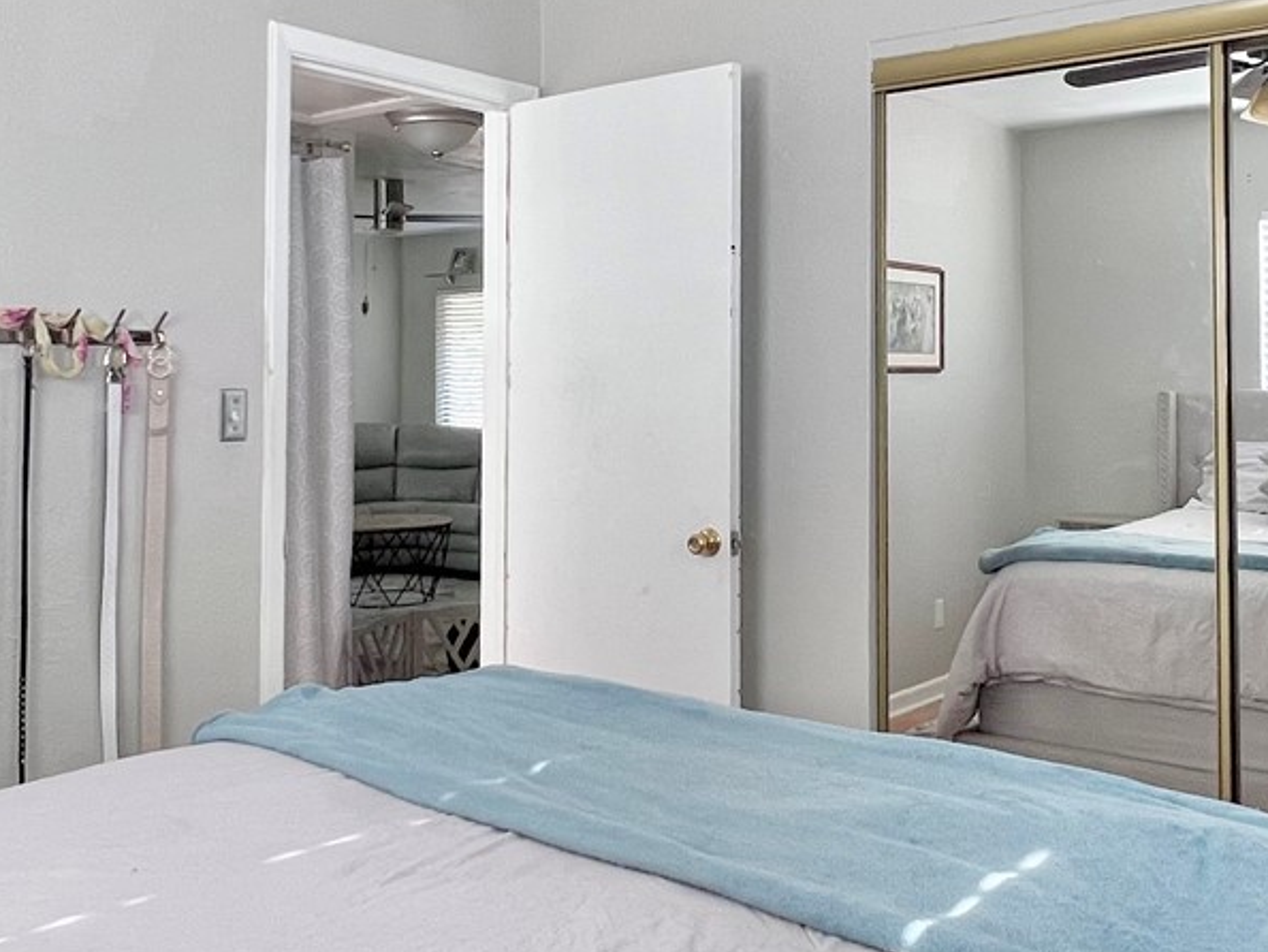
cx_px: 625
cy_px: 331
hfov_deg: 52.6
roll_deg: -0.4
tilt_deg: +2.3
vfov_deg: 40.3
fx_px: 1283
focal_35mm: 35
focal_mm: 1.57
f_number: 1.8
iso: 200
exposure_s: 1/99
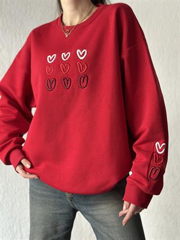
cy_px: 120
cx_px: 90
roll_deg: +0.4
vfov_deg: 39.6
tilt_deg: -0.2
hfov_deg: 30.3
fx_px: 332
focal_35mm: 48
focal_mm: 6.86
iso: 320
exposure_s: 1/60
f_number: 1.78
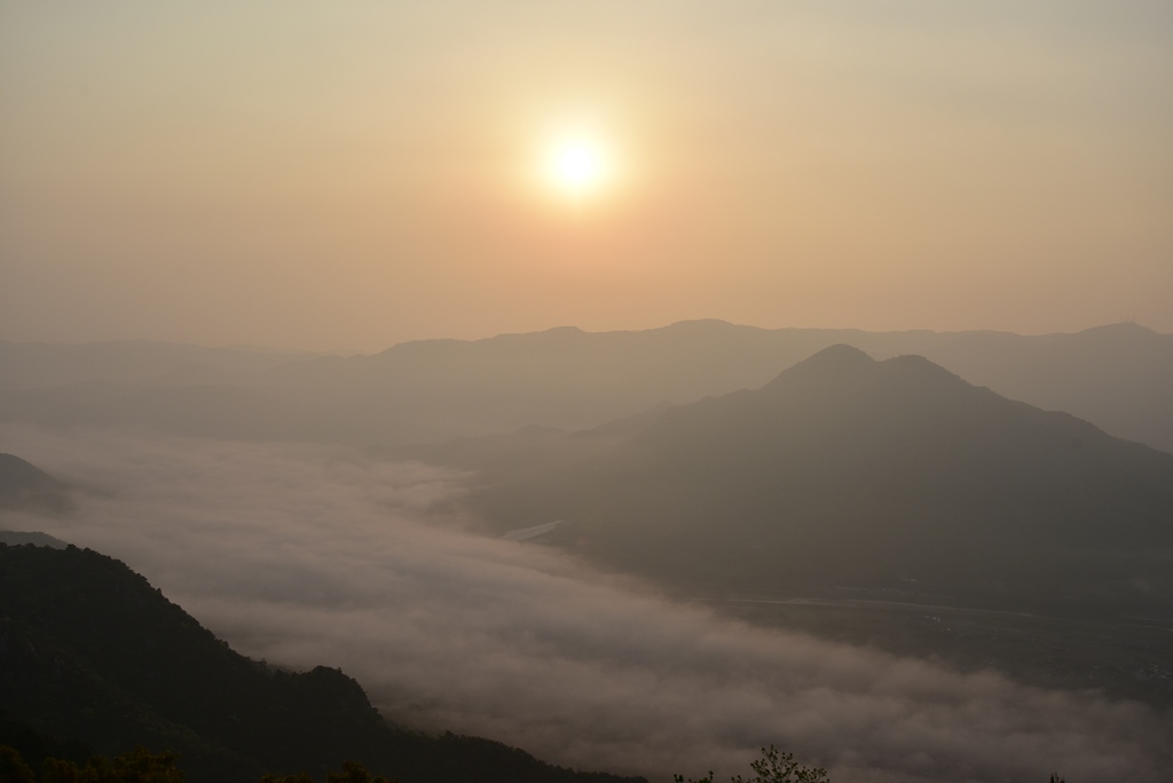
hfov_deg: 53.1
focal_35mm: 36
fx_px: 1173
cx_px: 586
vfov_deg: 36.9
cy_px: 392
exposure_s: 1/1000
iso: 200
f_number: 8
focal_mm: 36
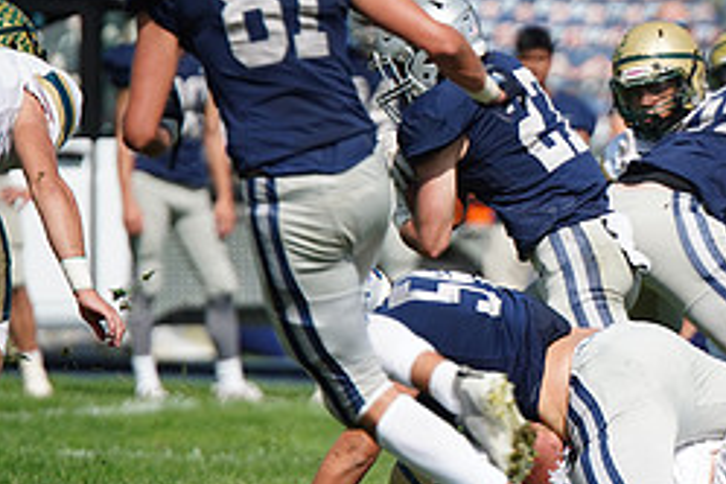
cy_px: 173
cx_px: 674
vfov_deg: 2.0
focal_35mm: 700
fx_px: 14116
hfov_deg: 2.9
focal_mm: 300
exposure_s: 1/8000
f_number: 2.8
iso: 500
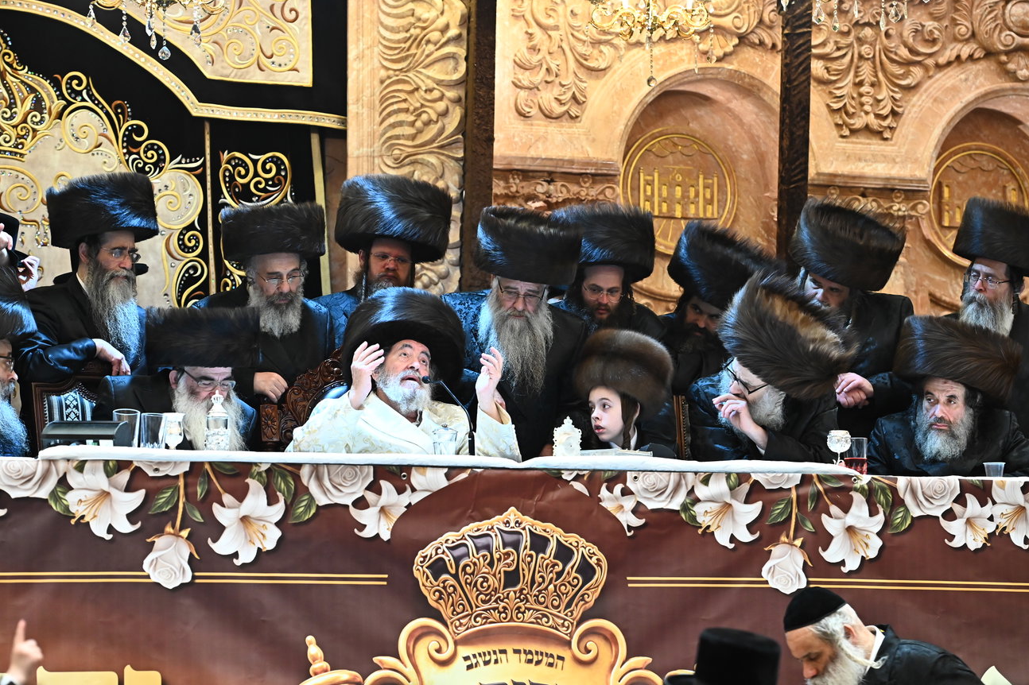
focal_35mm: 132
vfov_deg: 10.4
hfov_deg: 15.5
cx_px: 480
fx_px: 3772
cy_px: 344
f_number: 5
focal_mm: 122
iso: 2500
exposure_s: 1/200
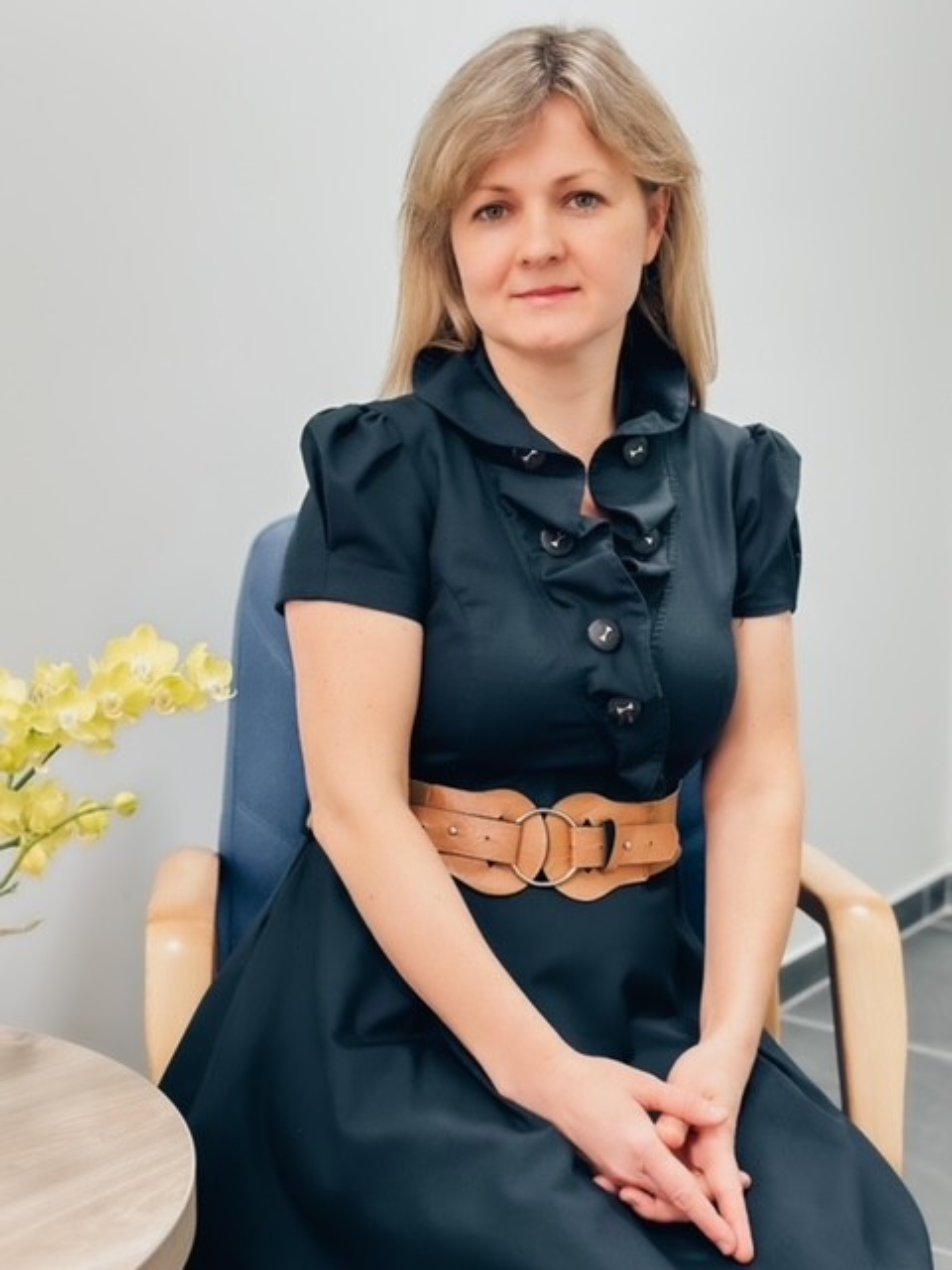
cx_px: 476
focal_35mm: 48
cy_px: 635
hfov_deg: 30.3
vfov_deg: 39.7
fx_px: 1760
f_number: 1.8
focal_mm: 6.86
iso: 200
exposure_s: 1/50
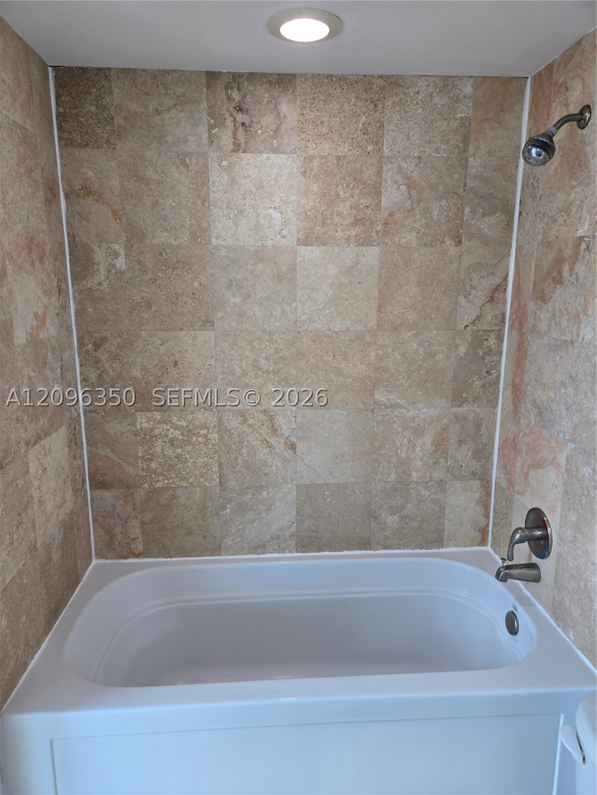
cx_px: 298
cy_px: 398
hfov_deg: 58.9
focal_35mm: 23
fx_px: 529
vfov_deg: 73.9
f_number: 1.8
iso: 64
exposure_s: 1/120
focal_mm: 5.4
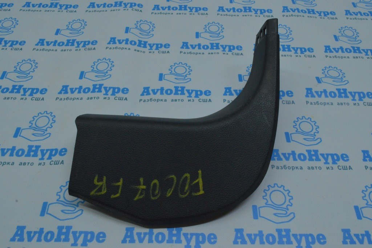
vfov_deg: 43.5
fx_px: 310
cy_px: 124
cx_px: 186
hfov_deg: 62.0
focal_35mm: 30
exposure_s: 1/50
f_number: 22
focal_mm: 20
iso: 2800
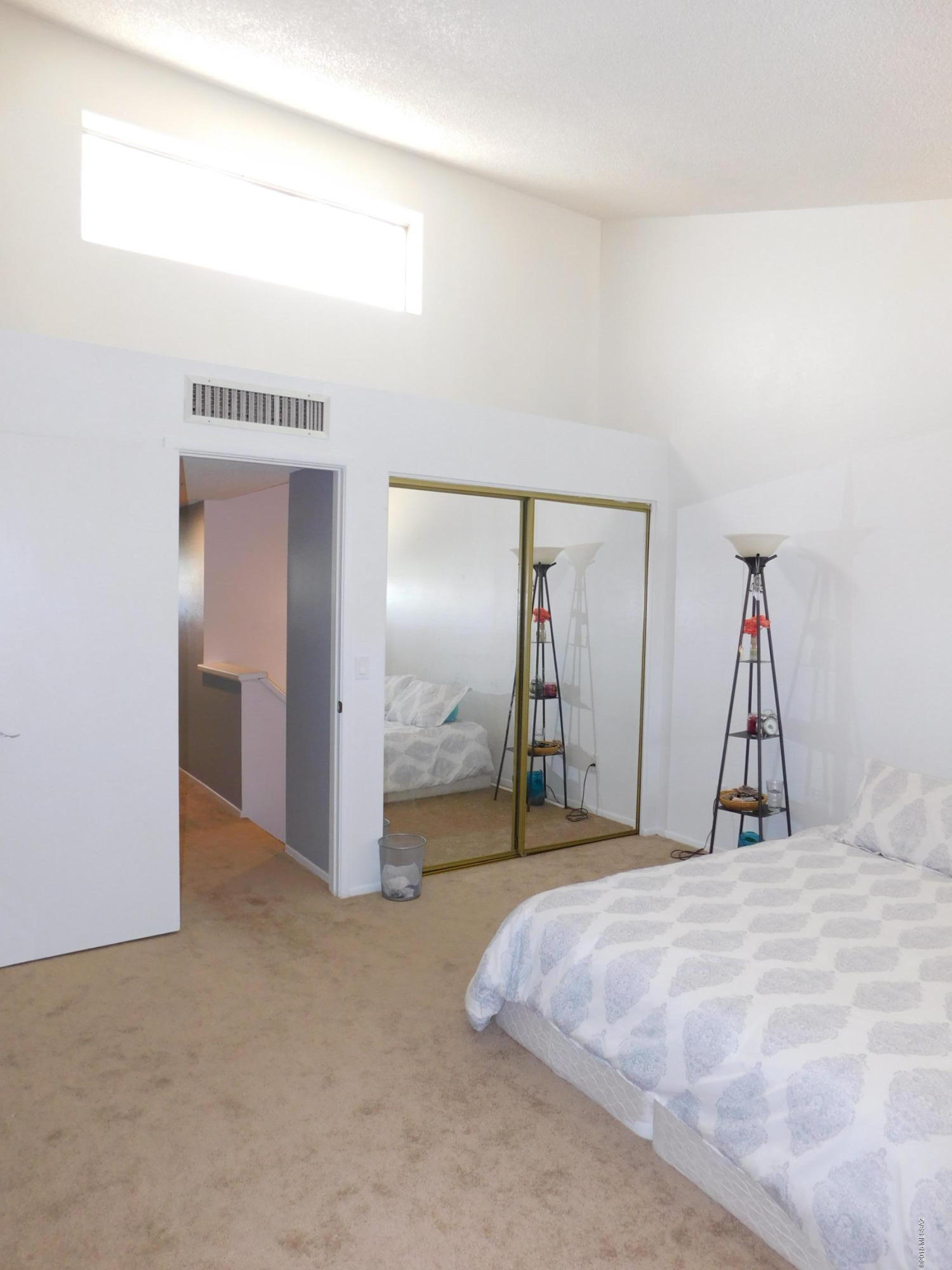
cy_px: 635
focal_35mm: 23
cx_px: 476
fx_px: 843
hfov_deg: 58.9
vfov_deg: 73.9
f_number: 3
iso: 160
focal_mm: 4
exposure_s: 1/30
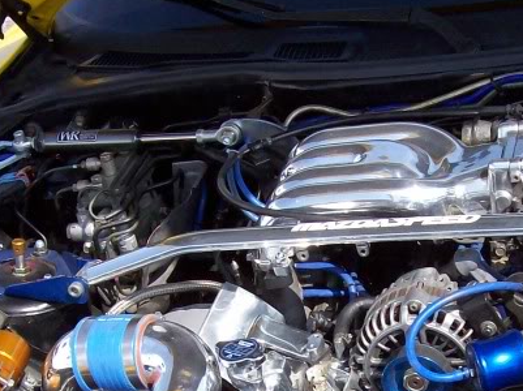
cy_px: 386
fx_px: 1389
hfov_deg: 21.2
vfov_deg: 15.7
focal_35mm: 92
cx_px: 369
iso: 80
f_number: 4.8
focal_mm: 6
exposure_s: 1/417
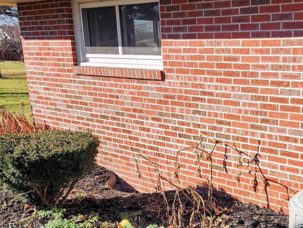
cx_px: 245
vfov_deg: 32.0
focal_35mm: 45
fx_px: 394
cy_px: 142
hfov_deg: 40.3
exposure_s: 1/548
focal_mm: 6.4
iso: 12
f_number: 1.8
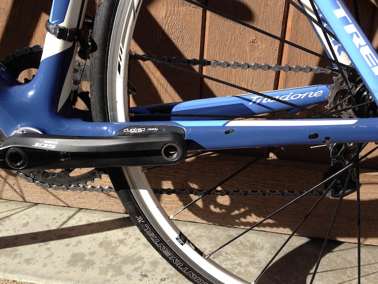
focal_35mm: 38
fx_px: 415
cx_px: 183
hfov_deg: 49.0
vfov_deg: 37.7
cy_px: 125
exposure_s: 1/903
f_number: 2.4
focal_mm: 4.12
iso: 50
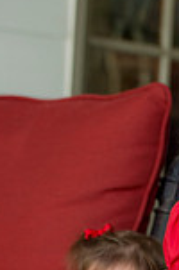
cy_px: 375
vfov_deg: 9.0
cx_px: 200
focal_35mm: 224
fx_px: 1678
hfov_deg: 6.1
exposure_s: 1/200
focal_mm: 75
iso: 320
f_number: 5
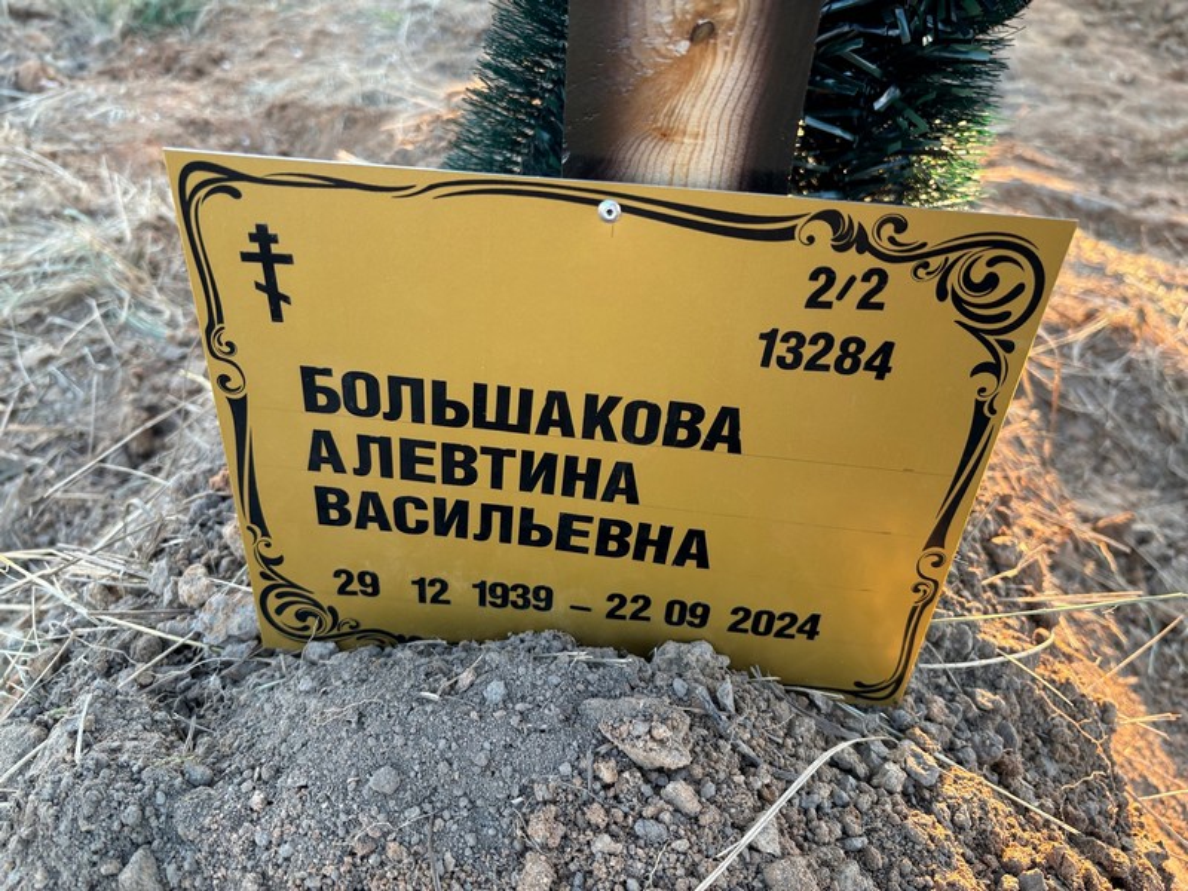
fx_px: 892
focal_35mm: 26
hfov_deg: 67.3
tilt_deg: -33.8
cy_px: 446
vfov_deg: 53.1
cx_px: 594
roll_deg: -1.7
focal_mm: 5.96
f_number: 1.6
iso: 64
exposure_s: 1/121
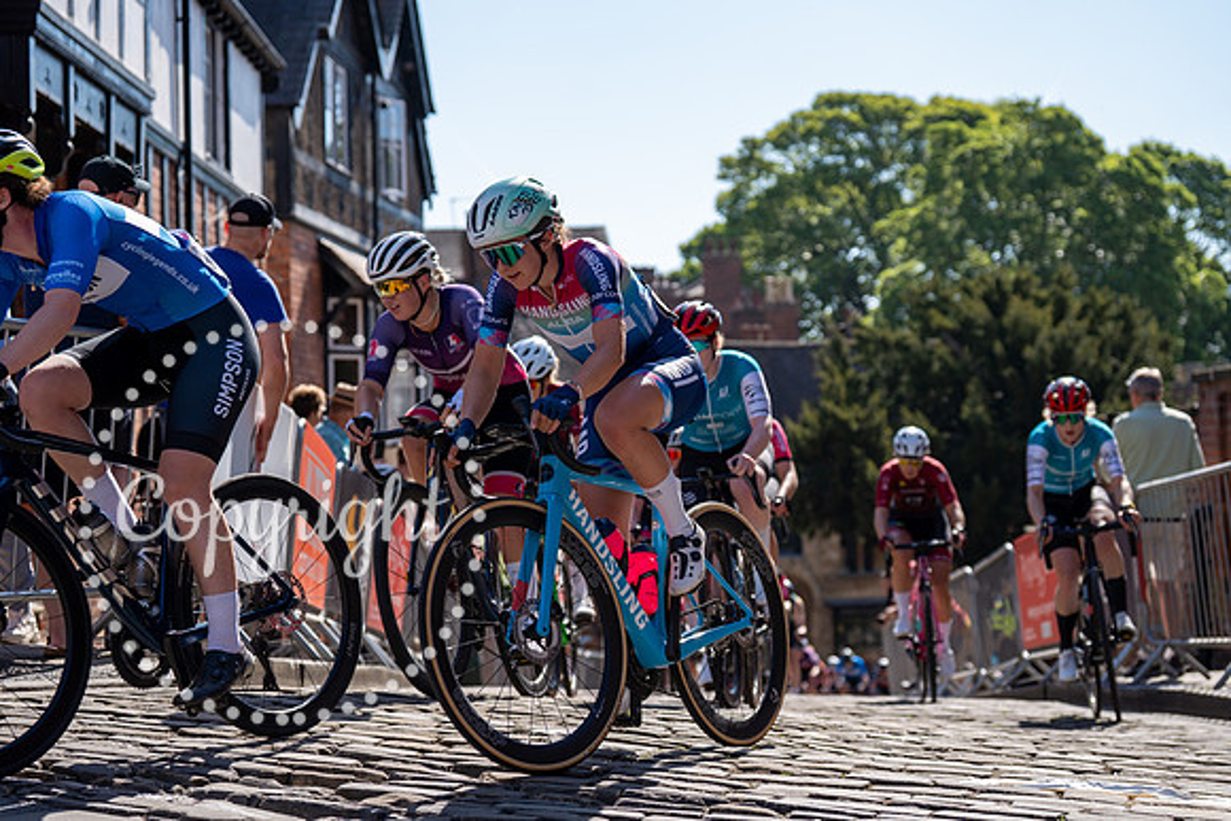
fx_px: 2394
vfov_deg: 19.5
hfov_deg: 28.8
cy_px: 410
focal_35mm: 70
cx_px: 616
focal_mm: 70
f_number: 3.5
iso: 100
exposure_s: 1/1000
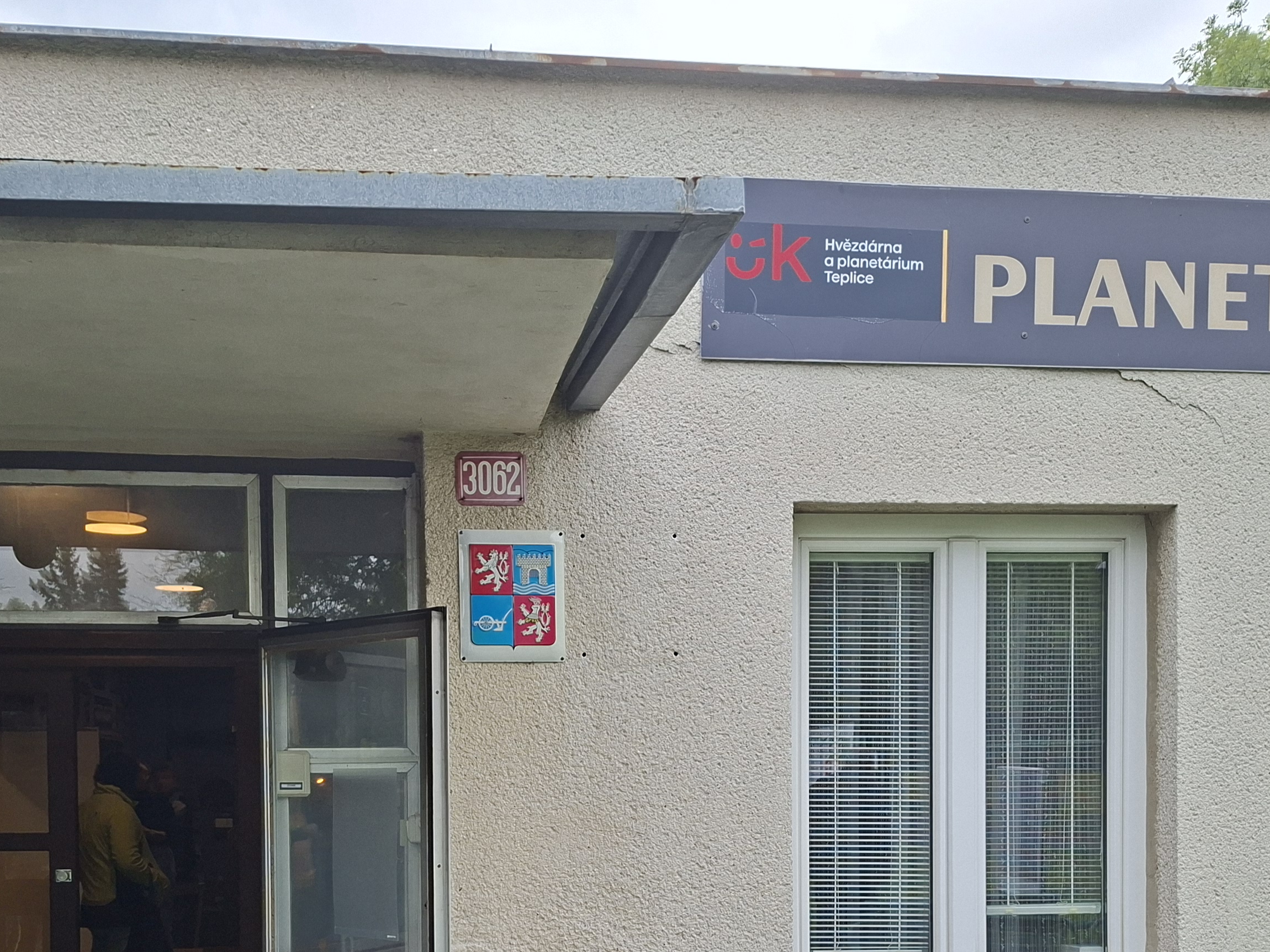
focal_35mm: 40
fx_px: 1468
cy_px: 806
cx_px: 561
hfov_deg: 46.7
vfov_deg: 34.5
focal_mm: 5.54
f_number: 1.8
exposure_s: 1/298
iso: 50
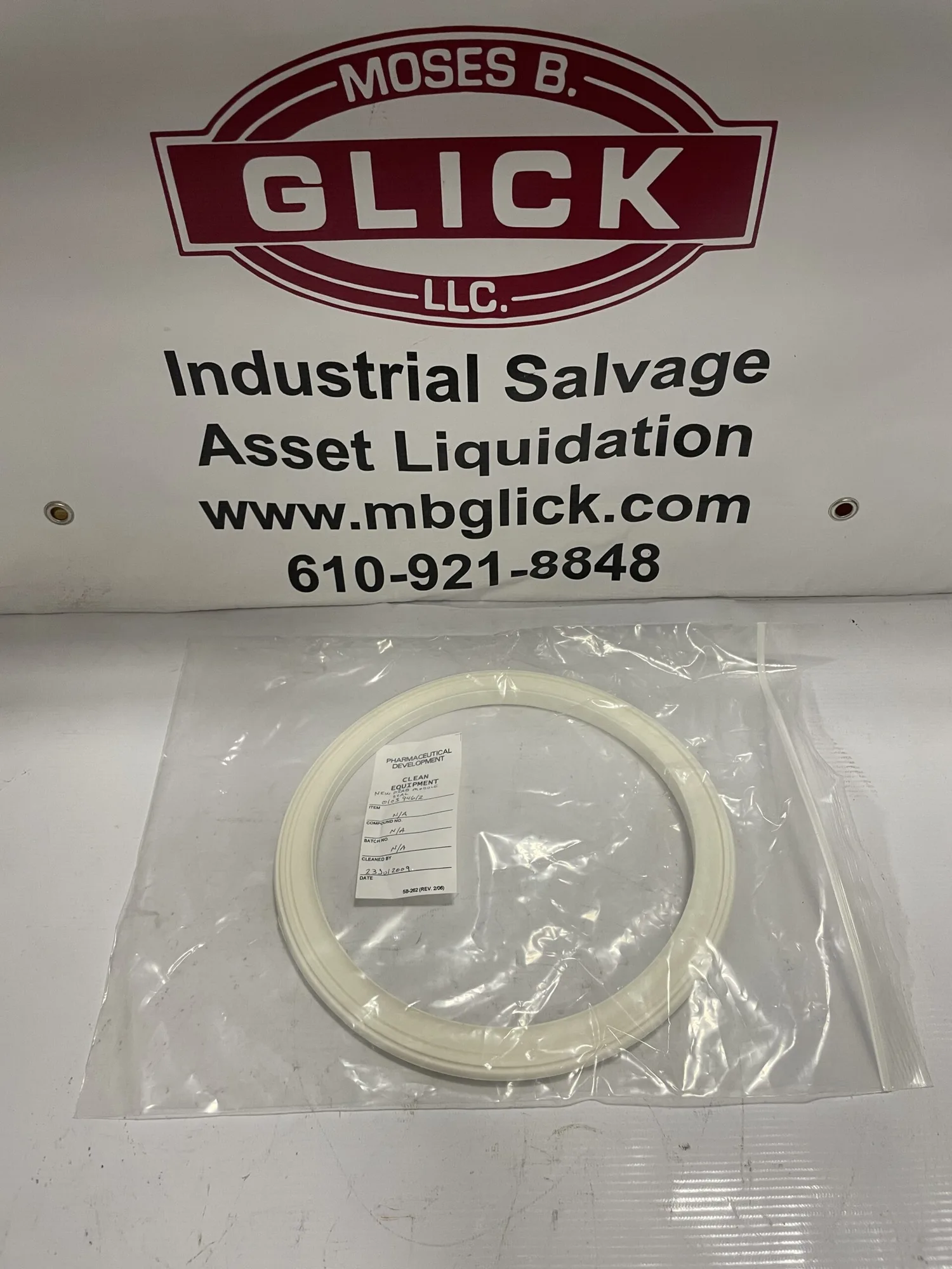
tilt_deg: -44.9
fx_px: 953
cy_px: 634
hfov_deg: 53.1
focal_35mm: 26
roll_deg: +0.7
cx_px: 476
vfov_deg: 67.3
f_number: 1.6
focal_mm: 4.2
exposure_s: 1/60
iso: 100
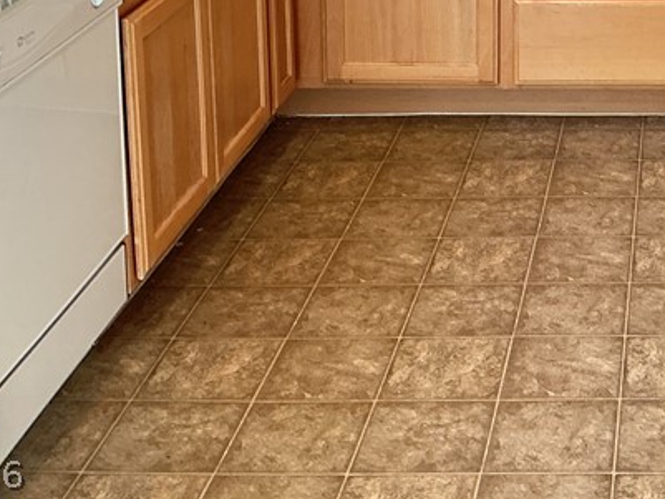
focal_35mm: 74
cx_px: 692
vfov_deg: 18.6
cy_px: -134
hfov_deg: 24.9
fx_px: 1422
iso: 50
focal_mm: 3
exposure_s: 1/60
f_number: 1.8
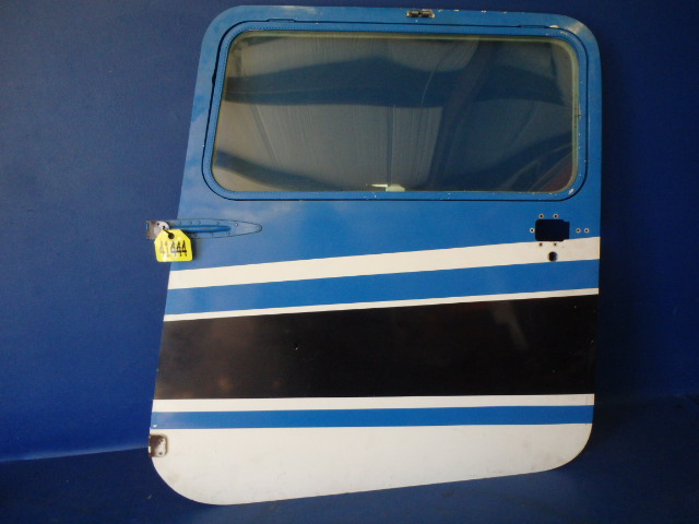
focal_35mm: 28
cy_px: 262
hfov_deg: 63.4
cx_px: 350
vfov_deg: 49.7
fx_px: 565
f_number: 3.9
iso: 500
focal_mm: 5
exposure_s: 1/100
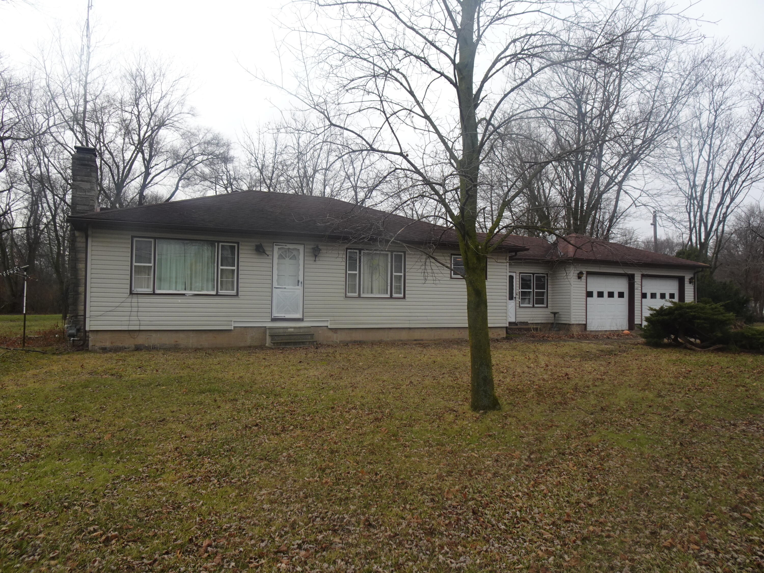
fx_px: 530
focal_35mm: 24
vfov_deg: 56.8
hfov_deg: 71.6
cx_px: 382
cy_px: 286
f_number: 3.5
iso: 80
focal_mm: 4.25
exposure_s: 1/160
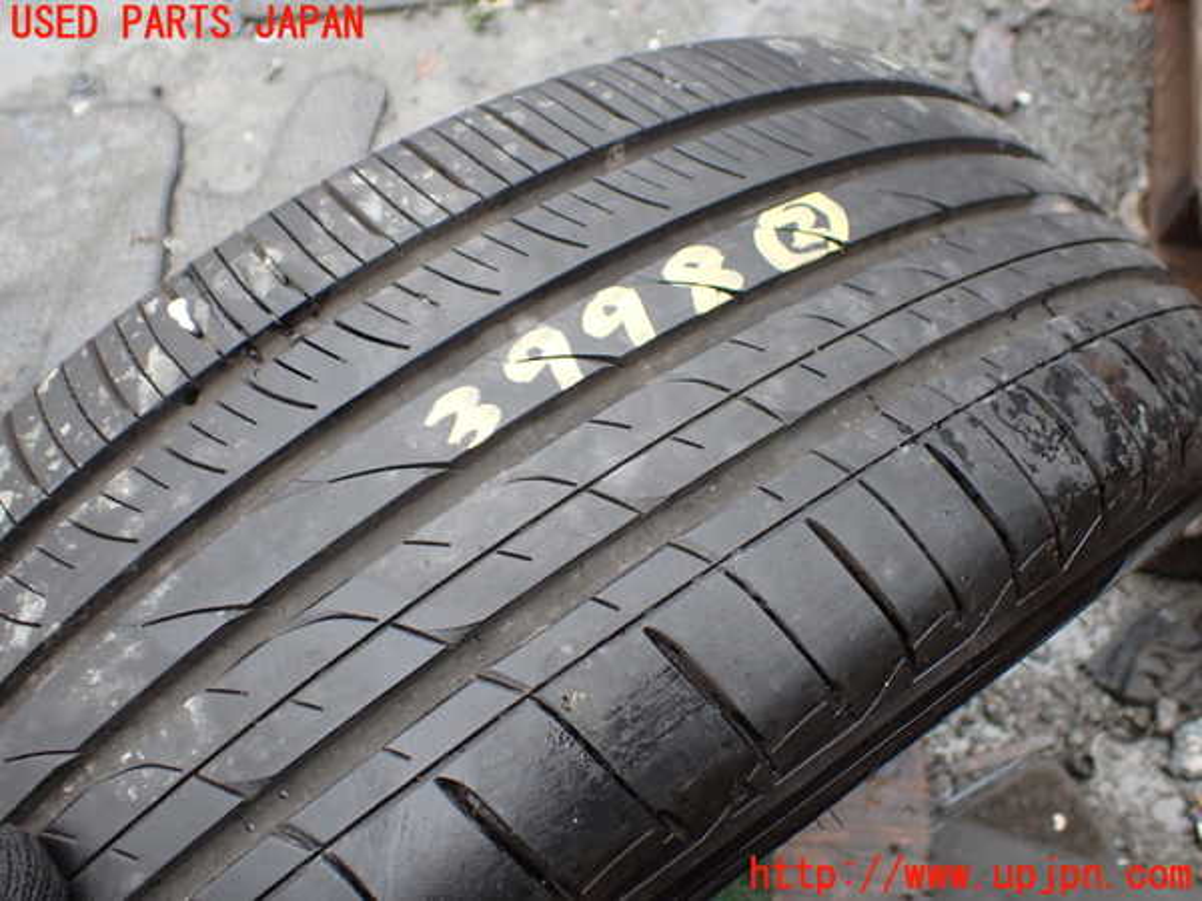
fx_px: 1042
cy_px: 450
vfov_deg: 46.8
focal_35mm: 30
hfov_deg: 60.0
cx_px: 601
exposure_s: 1/125
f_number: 2.3
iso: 200
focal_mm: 5.4
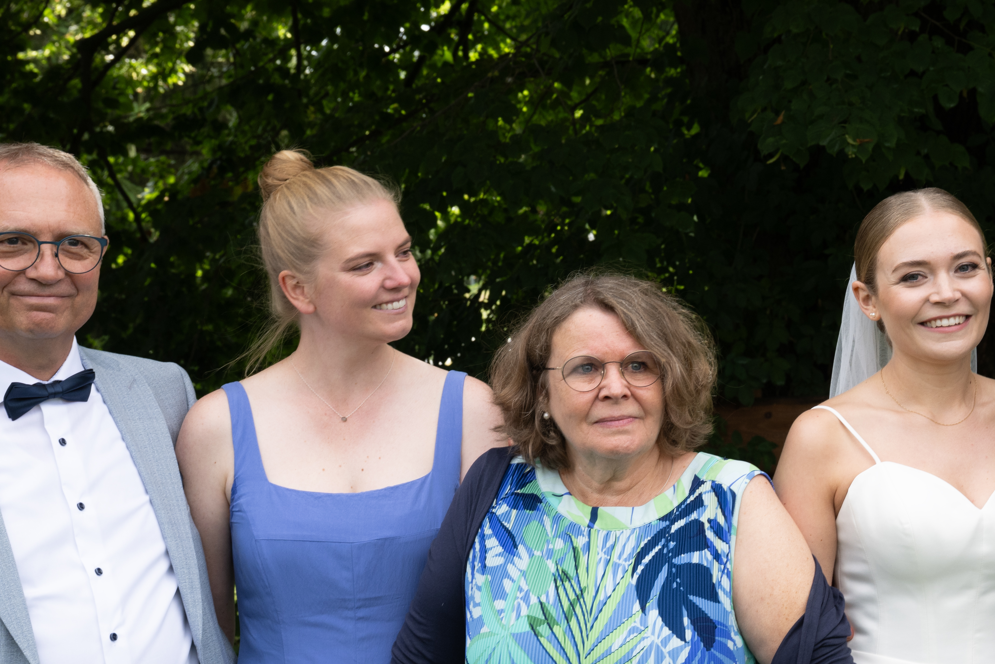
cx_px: 939
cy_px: 409
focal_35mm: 99
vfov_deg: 13.8
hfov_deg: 20.1
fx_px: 2736
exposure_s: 1/125
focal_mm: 44
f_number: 8
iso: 160
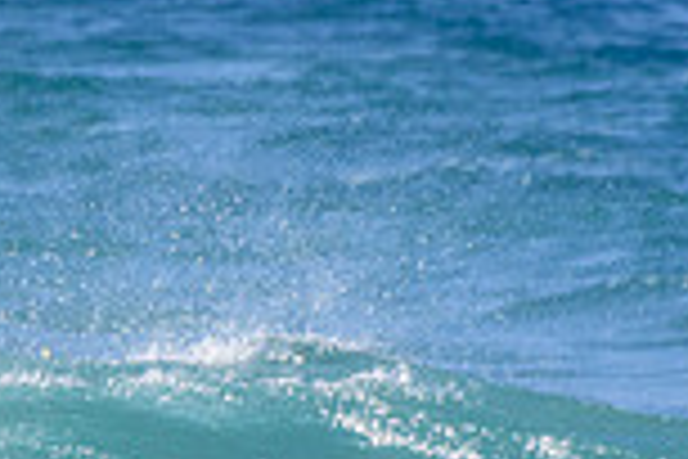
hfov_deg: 0.7
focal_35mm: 2842
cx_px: -495
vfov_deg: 0.5
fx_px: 54310
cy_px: 587
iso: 280
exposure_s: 1/2000
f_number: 5.6
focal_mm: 500
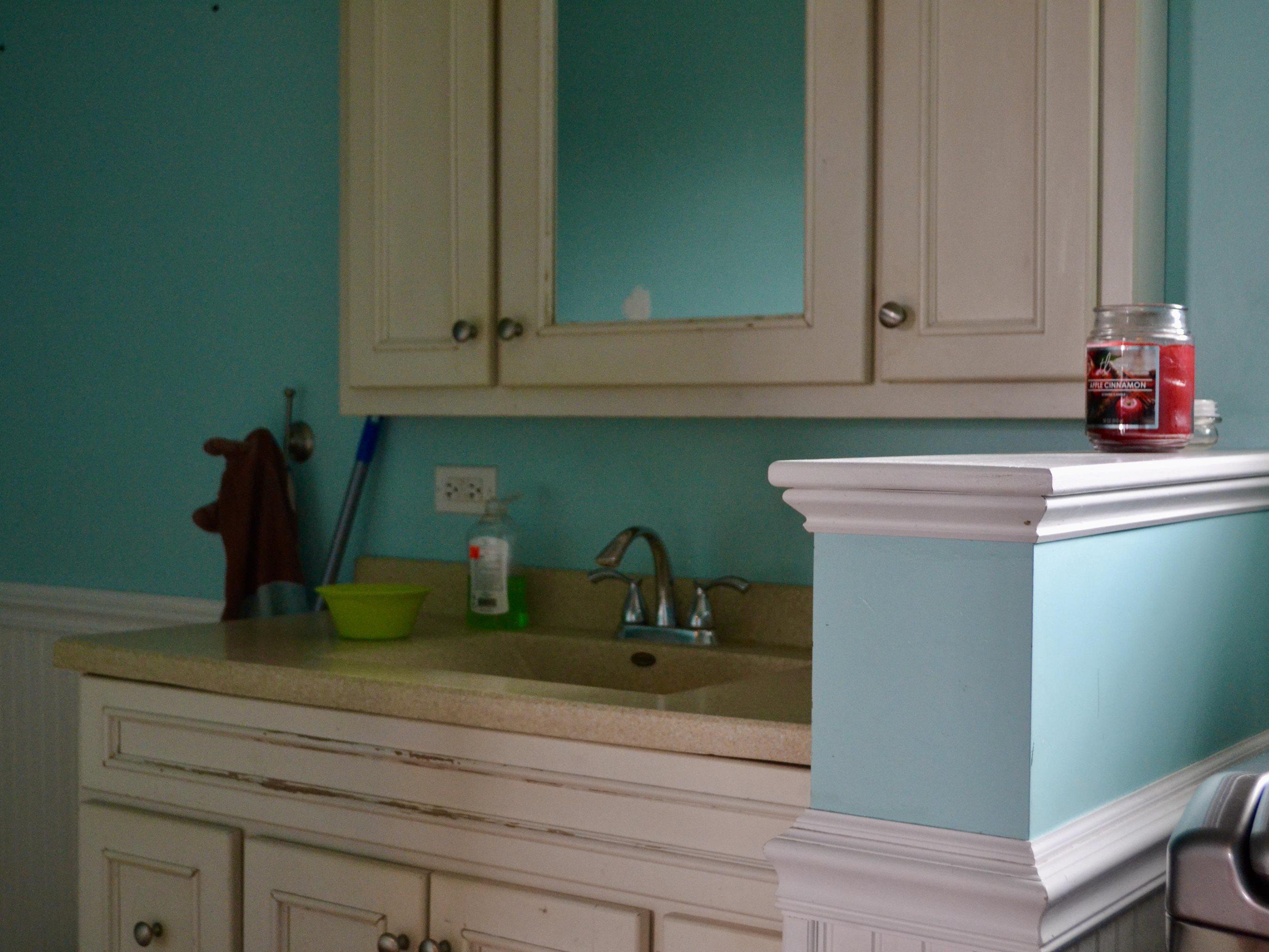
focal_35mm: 48
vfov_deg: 30.5
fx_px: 1743
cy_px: 476
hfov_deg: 40.0
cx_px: 639
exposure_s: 1/60
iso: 1250
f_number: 4.5
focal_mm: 29
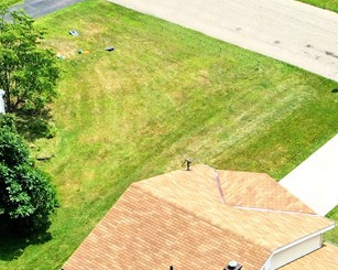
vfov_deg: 15.5
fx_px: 929
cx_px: 211
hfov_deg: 20.6
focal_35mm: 93
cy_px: 375
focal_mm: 10.26
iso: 100
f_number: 5.6
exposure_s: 1/320
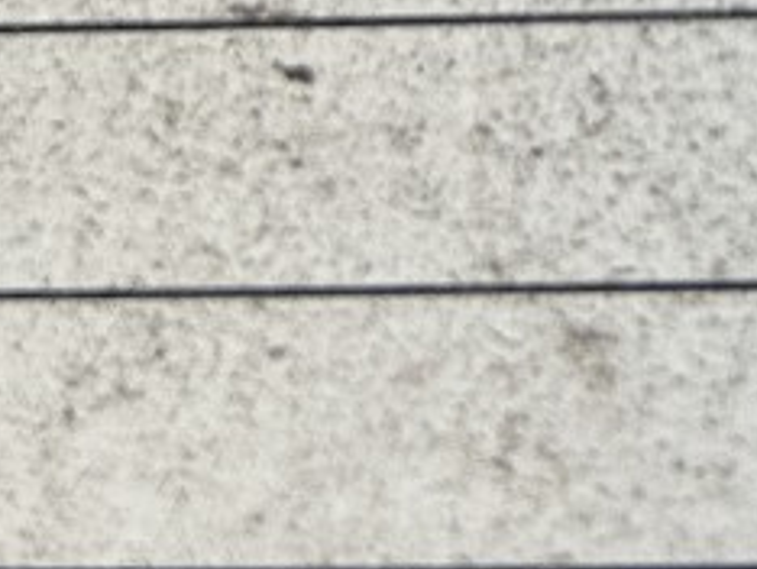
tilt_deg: +16.8
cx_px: 828
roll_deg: -1.3
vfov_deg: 8.6
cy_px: -721
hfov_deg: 12.1
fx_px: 3503
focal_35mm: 160
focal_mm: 5.7
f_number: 1.5
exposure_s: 1/149
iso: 32
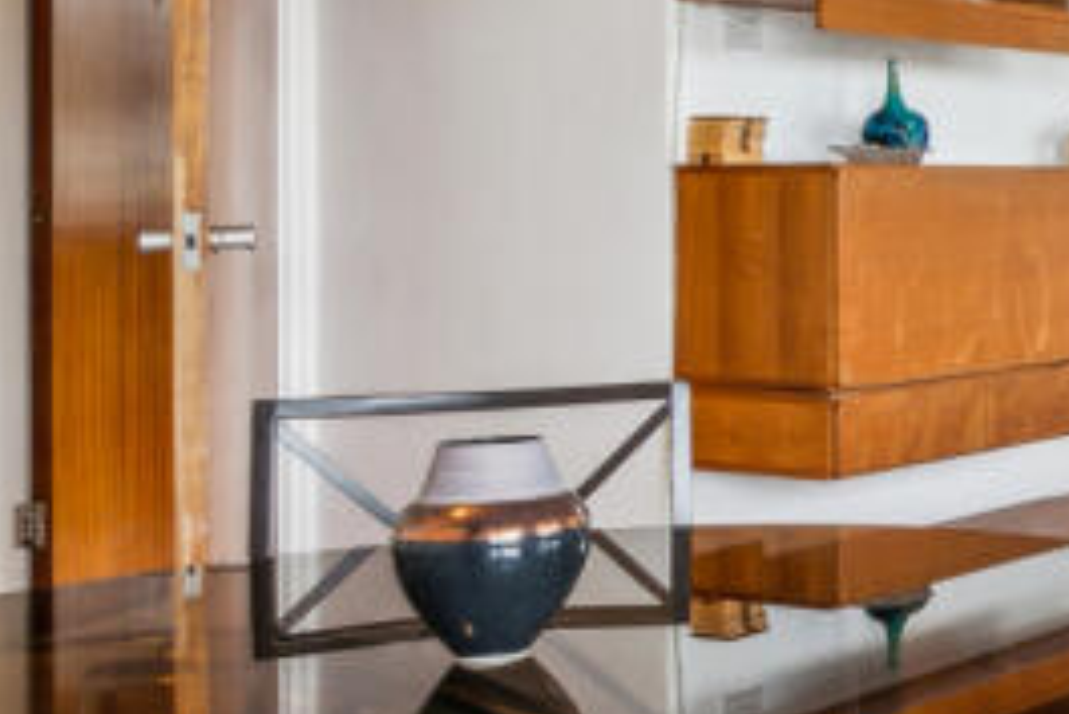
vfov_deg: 23.2
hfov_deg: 24.9
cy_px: 180
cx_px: 1666
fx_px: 1723
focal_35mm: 58
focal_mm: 10
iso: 320
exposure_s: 1/15
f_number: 11
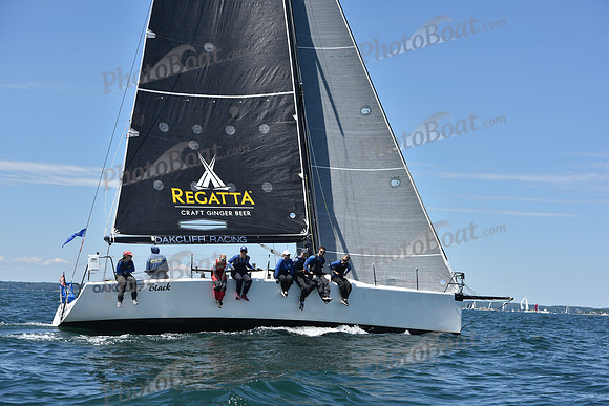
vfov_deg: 19.5
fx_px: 1184
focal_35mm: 70
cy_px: 203
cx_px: 304
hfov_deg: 28.8
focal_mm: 70
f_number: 8
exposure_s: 1/1000
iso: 250
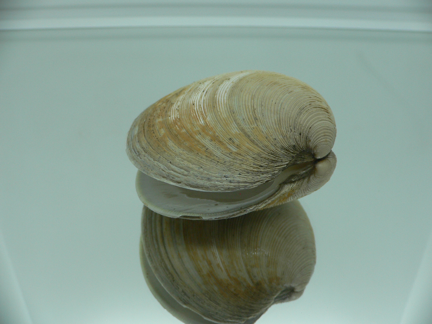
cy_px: 162
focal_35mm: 35
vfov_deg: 40.7
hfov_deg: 52.6
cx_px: 216
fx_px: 437
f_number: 2.8
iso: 80
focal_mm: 4.6
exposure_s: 1/60
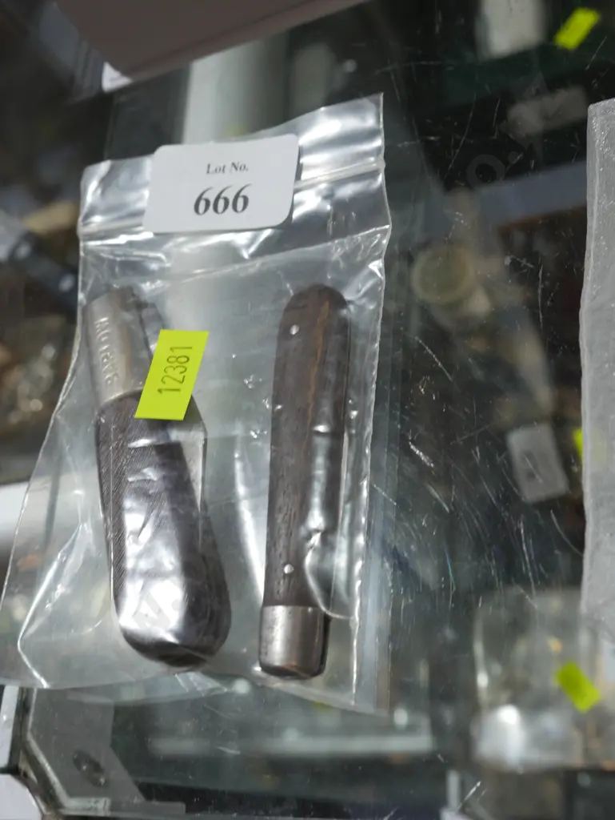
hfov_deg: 36.0
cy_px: 410
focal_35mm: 40
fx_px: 947
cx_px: 308
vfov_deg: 46.8
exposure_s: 1/60
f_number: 6.3
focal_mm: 20
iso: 400
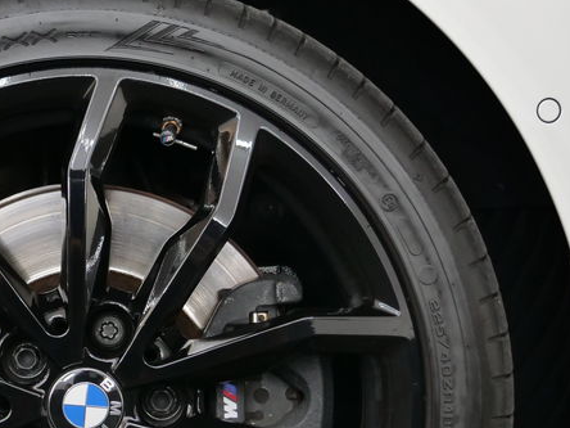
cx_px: 96
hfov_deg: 19.6
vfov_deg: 14.8
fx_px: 1630
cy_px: 346
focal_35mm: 99
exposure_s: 1/60
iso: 640
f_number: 3.3
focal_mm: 22
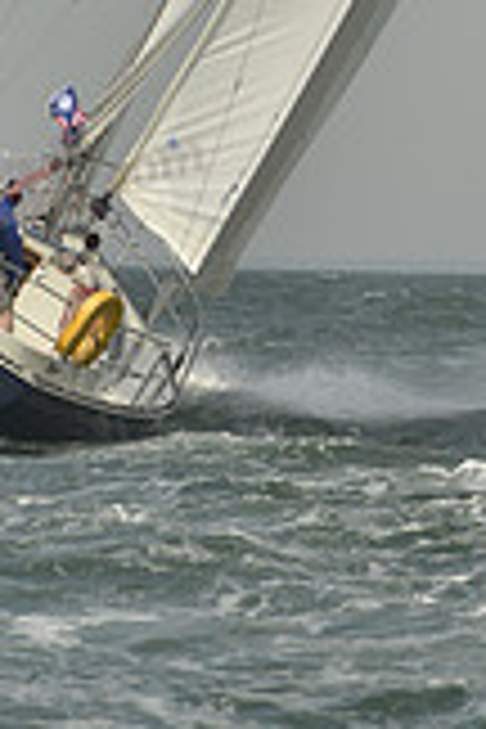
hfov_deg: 5.5
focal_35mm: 250
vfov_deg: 8.0
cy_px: -531
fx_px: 5062
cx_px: 439
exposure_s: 1/1250
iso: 200
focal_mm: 70
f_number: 8
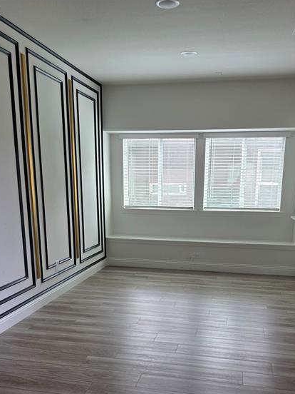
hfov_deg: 44.1
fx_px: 364
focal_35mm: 32
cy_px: 258
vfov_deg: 55.8
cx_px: 160
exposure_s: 1/180
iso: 125
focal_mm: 6.3
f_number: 1.7
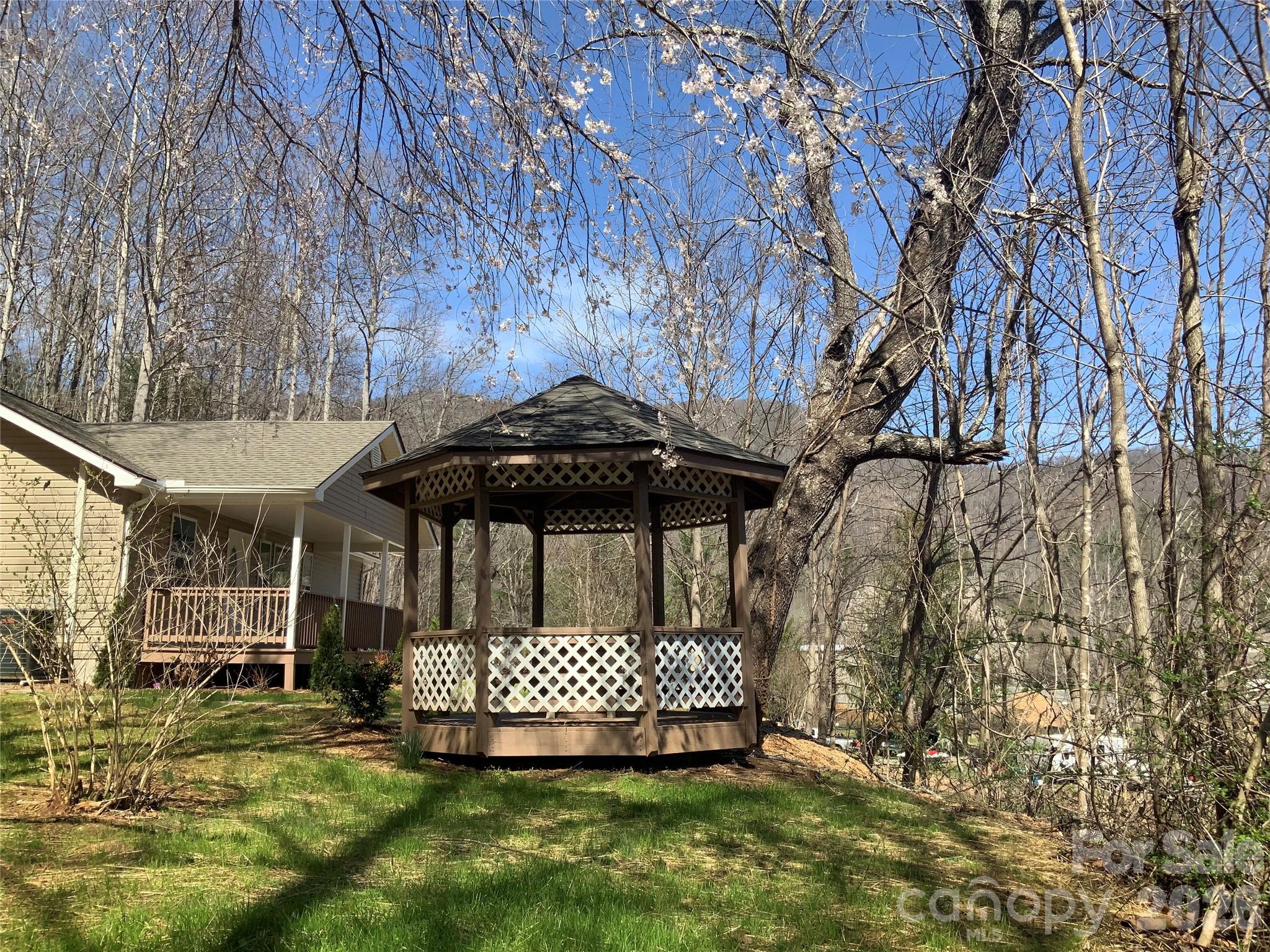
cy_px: 476
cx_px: 635
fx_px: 1064
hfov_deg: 61.7
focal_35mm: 29
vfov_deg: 48.2
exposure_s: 1/1121
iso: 16
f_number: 1.8
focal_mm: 3
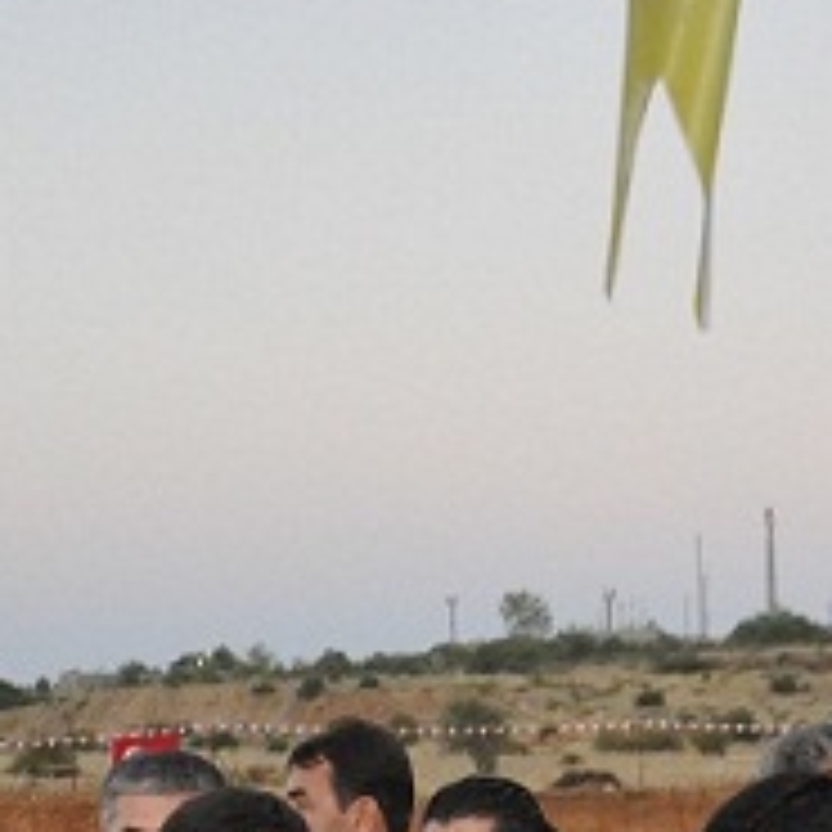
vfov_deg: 16.5
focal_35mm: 99
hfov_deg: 17.4
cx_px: 666
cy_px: 1127
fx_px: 2692
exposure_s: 1/60
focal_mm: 18
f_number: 3.5
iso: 800
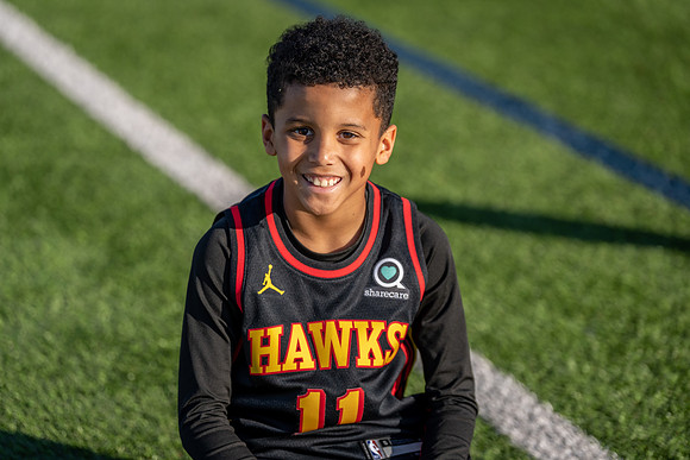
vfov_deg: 11.0
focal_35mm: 125
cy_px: 230
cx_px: 345
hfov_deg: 16.4
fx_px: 2396
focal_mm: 125
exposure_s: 1/1250
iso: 100
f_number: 2.8
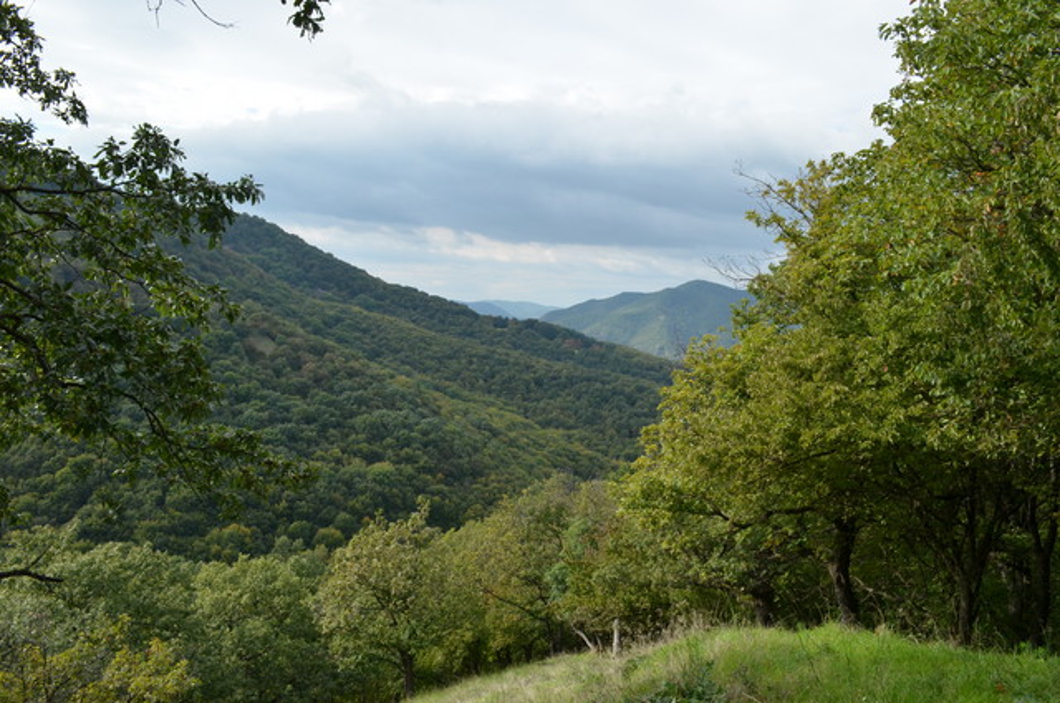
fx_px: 793
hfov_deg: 67.5
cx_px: 530
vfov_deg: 47.7
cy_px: 352
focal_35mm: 27
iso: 500
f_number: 10
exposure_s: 1/400
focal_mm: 18
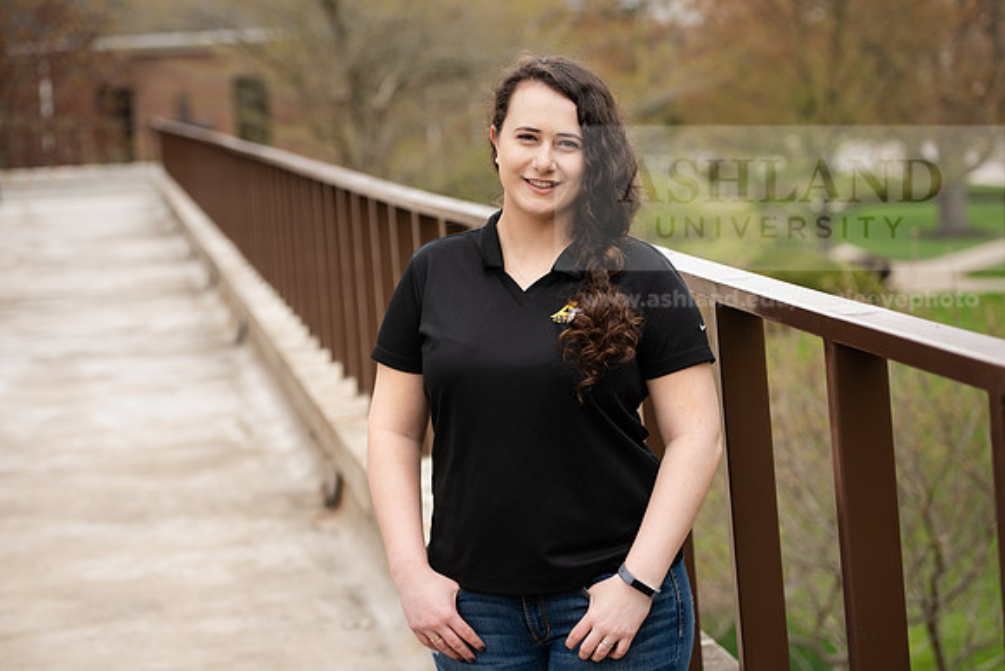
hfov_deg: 25.4
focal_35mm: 80
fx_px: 2234
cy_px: 336
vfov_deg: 17.1
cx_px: 502
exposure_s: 1/200
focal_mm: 80
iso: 64
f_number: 4
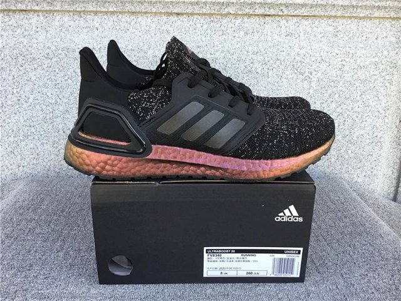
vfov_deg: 45.4
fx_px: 359
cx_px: 200
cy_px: 150
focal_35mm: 31
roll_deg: -1.0
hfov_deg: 58.4
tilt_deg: -17.5
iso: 40
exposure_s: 1/100
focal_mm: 3.3
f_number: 2.4
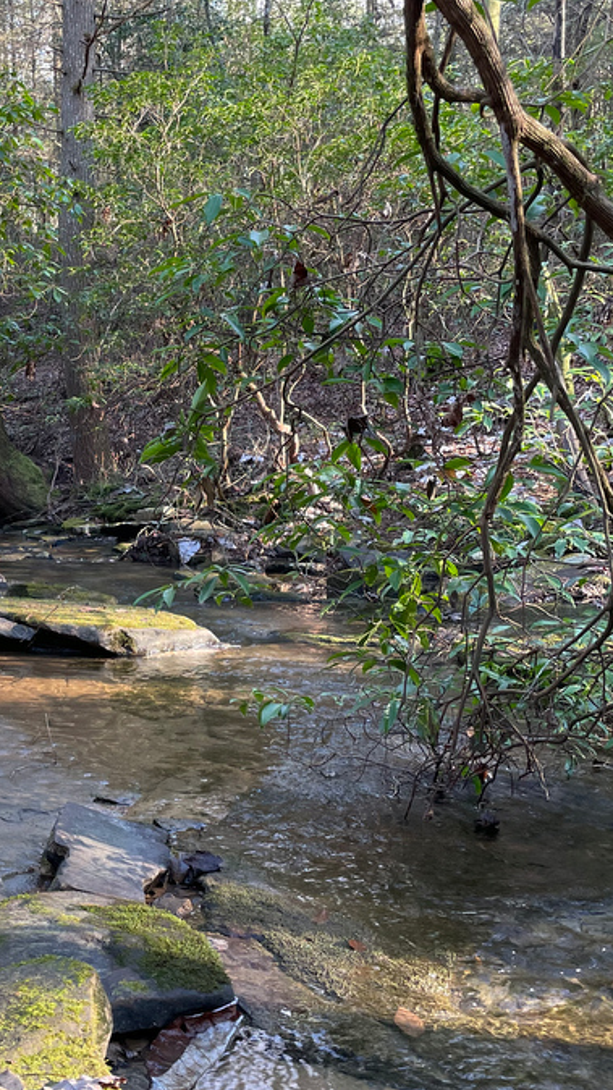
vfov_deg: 48.3
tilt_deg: -6.7
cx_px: 57
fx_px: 1214
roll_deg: -0.1
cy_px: 584
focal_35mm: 42
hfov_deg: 27.3
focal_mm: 4.2
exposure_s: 1/61
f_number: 1.6
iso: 125
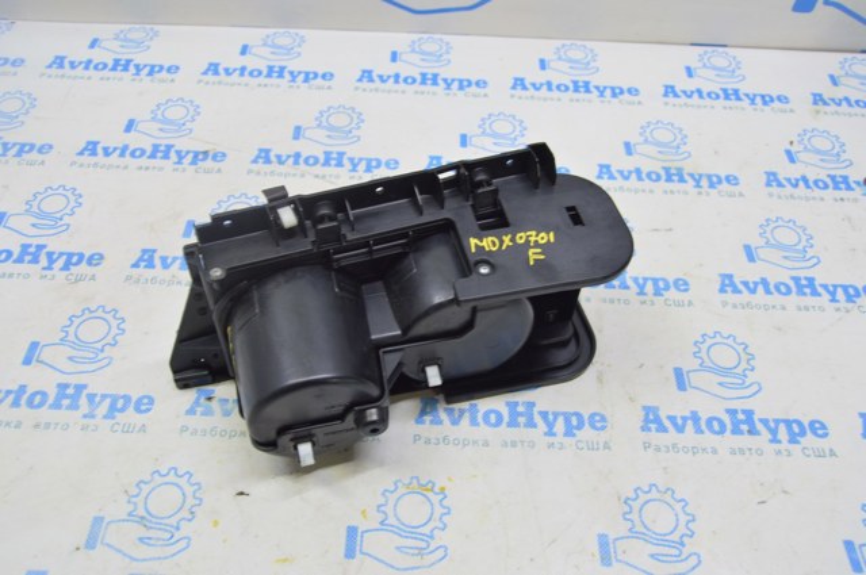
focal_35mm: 33
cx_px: 433
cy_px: 288
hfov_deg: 57.3
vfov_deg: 39.9
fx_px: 793
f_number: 5.6
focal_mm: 22
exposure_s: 1/20
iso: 400
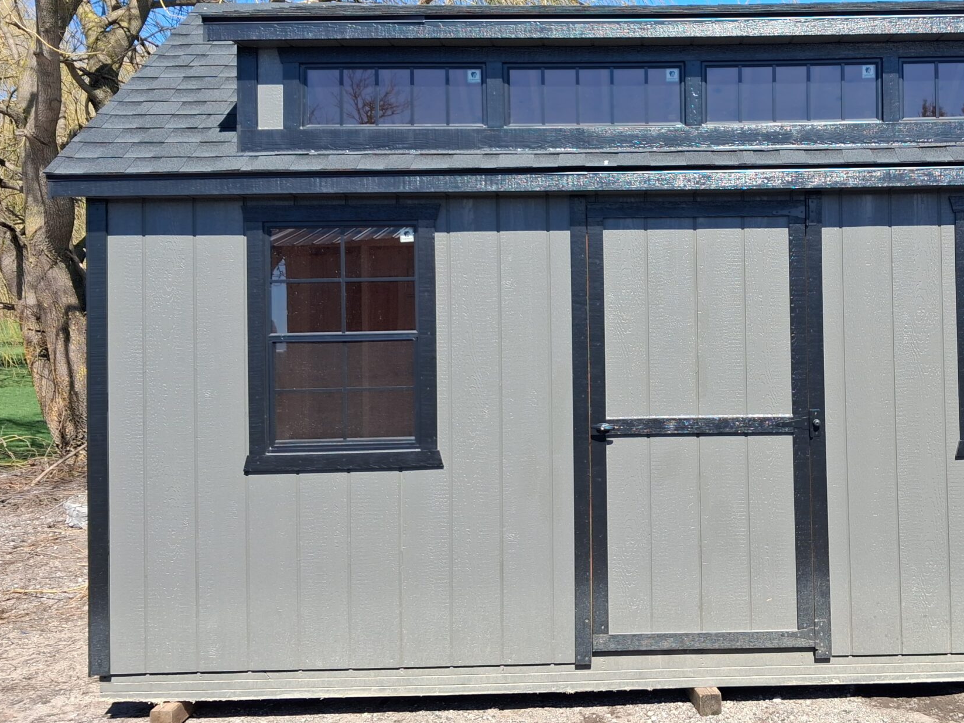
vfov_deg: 34.2
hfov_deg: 44.1
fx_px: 1169
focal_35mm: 42
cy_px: 295
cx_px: 650
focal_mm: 4
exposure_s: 1/333
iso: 25
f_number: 1.8
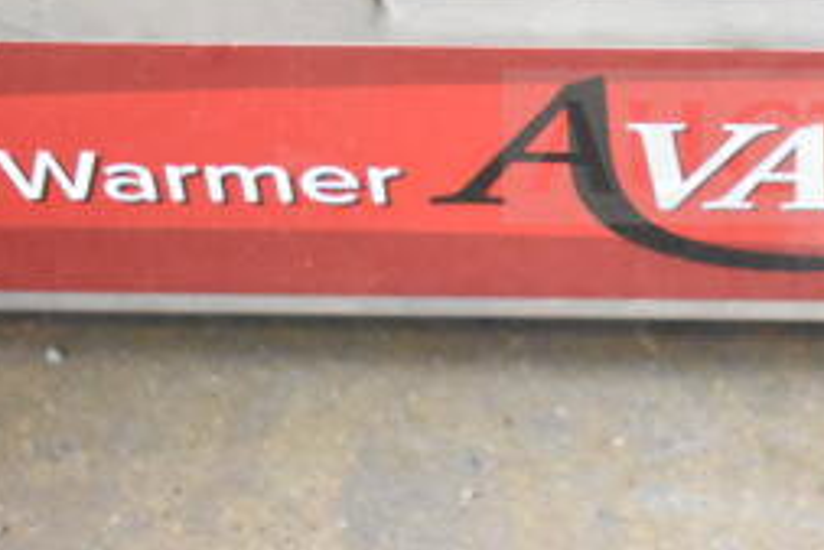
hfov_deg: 10.2
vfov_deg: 6.9
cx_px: 866
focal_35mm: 199
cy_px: -34
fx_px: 4562
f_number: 5.6
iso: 8000
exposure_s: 1/100
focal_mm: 55
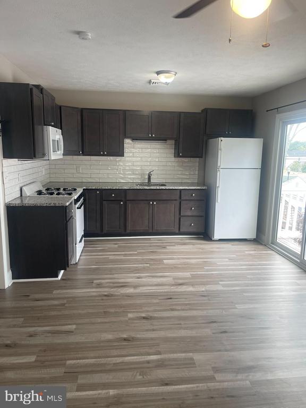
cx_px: 153
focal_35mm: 25
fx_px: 295
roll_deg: -1.2
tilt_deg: -9.8
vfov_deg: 69.4
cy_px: 204
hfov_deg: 54.9
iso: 64
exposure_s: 1/120
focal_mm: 5.1
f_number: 1.6
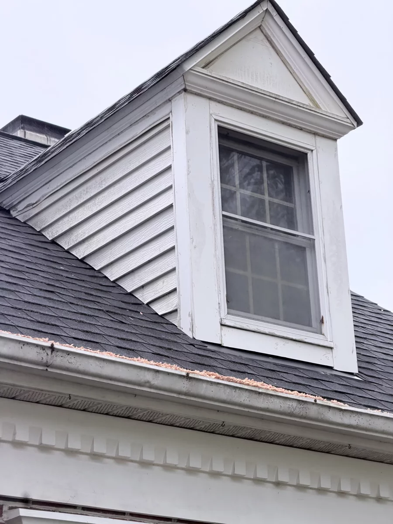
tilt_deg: +19.7
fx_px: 1514
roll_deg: +1.8
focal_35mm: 100
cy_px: 262
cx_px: 196
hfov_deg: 14.8
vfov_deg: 19.6
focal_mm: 16.89
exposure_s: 1/395
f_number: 2.8
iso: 50
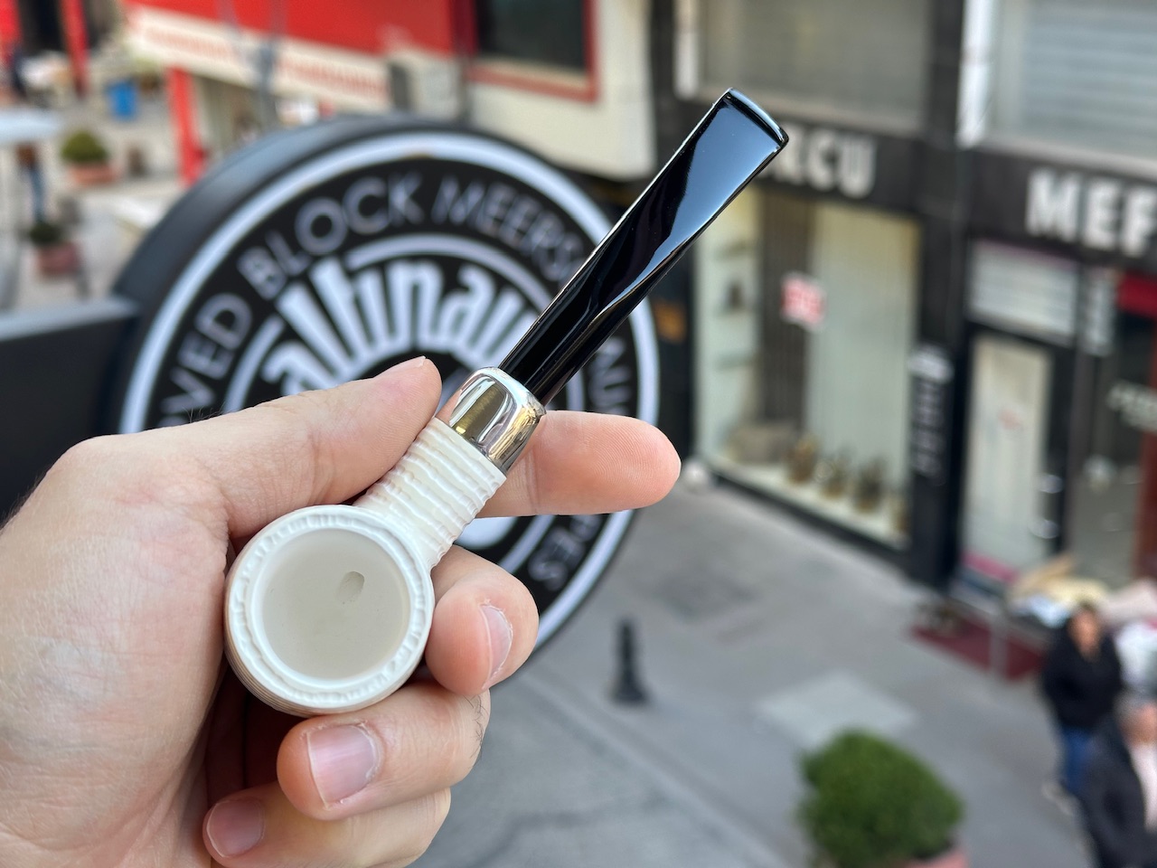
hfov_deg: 39.7
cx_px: 578
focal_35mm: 48
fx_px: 1604
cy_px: 434
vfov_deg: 30.3
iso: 40
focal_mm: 6.86
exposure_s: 1/125
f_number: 1.78
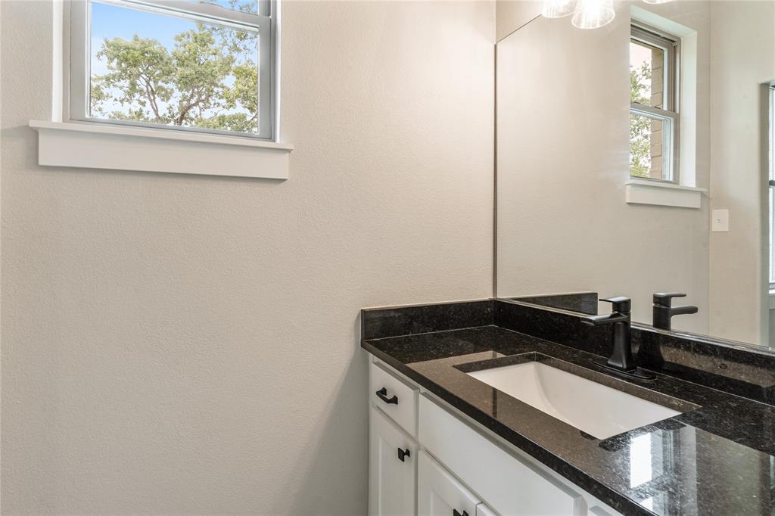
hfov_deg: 88.5
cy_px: 258
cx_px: 388
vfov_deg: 65.9
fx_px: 398
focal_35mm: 18
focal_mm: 18.5
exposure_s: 1/13
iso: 400
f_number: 11
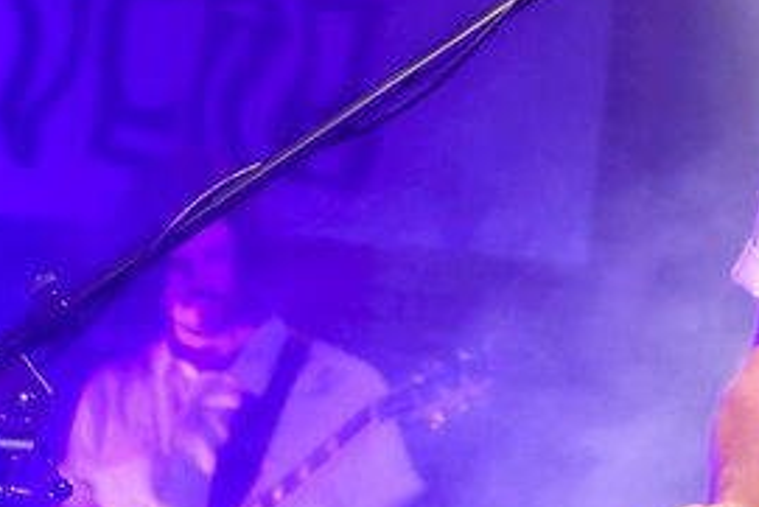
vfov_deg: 10.1
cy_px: 73
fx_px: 2869
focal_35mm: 136
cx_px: 1011
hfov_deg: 14.4
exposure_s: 1/400
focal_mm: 36
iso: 2500
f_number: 2.8
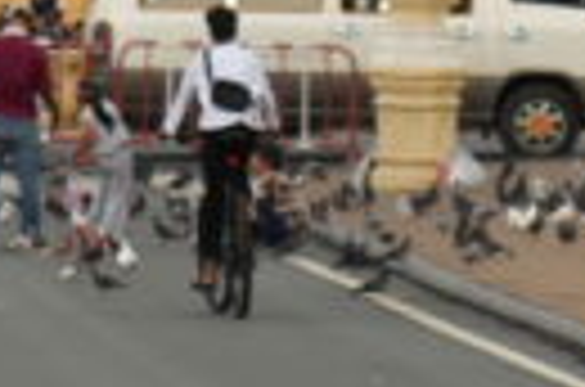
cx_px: -428
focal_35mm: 830
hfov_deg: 2.5
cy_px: -268
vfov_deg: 1.6
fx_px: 13455
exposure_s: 1/160
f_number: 4
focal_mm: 105
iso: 200
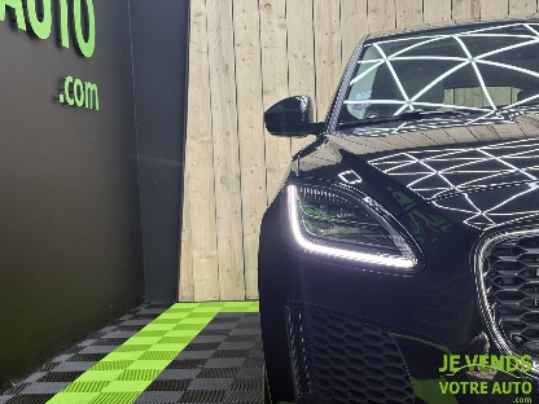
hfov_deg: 36.8
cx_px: 270
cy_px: 202
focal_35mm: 52
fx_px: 810
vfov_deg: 28.0
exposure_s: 1/50
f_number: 1.6
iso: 32
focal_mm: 5.96
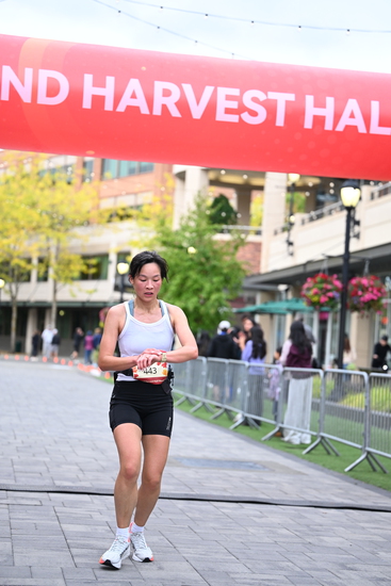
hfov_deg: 17.5
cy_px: 293
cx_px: 196
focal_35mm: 78
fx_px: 1270
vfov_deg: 26.0
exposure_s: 1/1600
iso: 1000
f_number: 2.8
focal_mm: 78
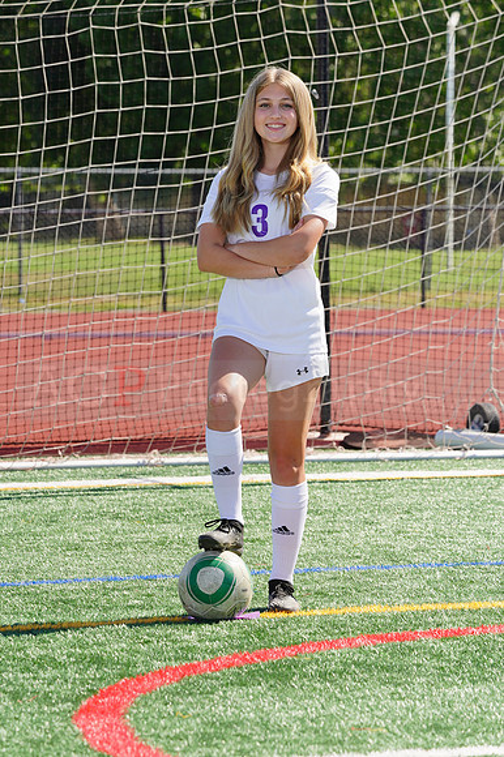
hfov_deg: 6.3
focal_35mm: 218
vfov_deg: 9.4
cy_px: 378
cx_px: 252
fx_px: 4583
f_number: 11
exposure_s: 1/250
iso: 200
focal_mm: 218
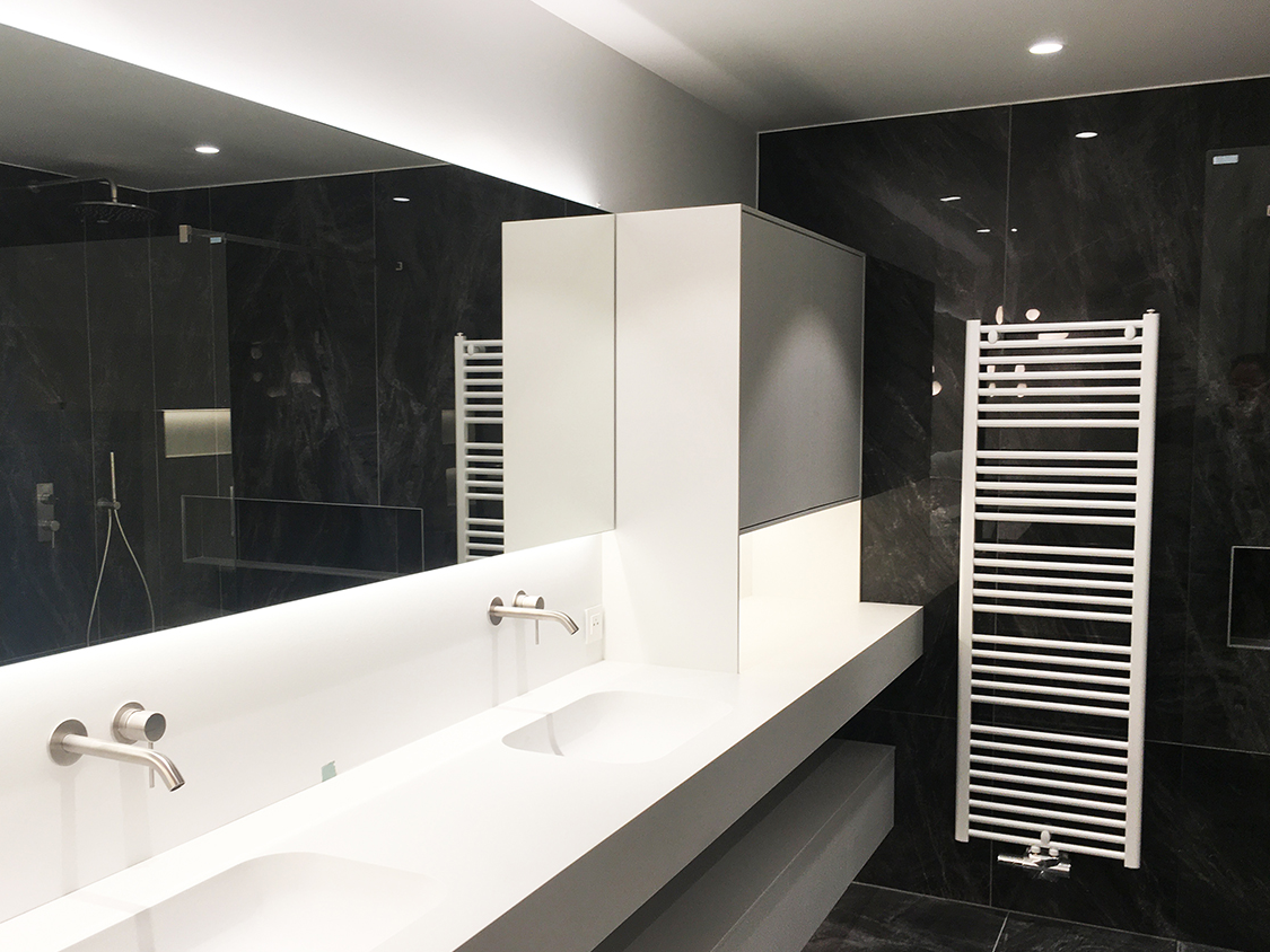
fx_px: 1211
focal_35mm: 33
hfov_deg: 55.3
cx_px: 580
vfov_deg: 42.9
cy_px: 501
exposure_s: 1/50
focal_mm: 4.15
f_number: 2.2
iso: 32
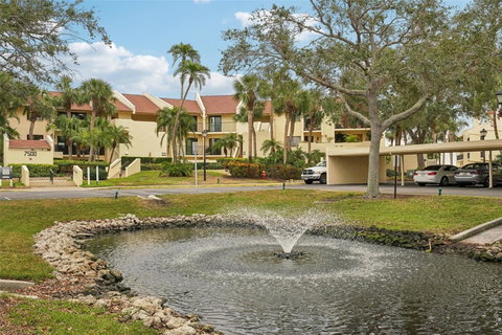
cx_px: 251
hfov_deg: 53.1
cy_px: 168
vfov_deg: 36.9
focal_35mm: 36
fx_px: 502
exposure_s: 1/160
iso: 400
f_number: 8
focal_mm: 24
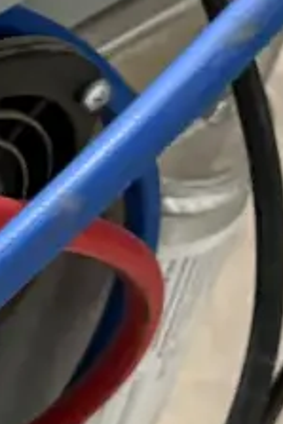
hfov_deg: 5.7
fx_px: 2743
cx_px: -437
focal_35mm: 233
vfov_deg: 8.8
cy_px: 283
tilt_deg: -52.7
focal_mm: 5.96
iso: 400
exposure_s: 1/60
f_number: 1.6
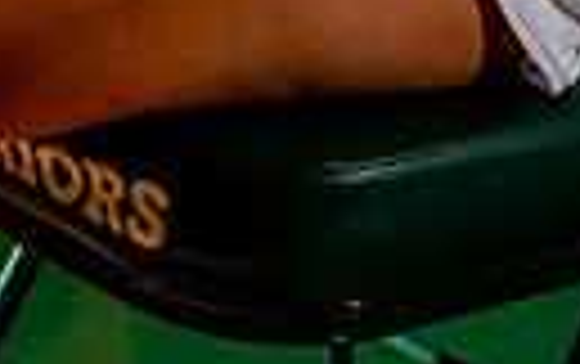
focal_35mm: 202
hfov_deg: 10.4
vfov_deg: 6.1
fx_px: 3197
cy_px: -629
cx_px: 351
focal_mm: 57
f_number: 6.3
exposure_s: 1/250
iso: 100
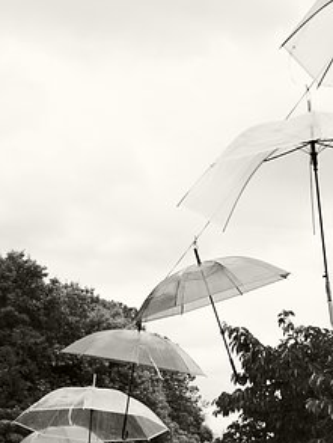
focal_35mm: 87
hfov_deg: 17.0
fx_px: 1114
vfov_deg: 22.2
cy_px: 344
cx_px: 202
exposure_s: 1/1000
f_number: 5.6
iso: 200
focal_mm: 25
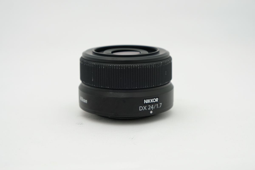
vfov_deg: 19.7
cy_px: 85
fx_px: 488
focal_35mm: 69
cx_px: 128
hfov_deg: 29.3
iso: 200
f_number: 8
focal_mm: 46.3
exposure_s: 1/125
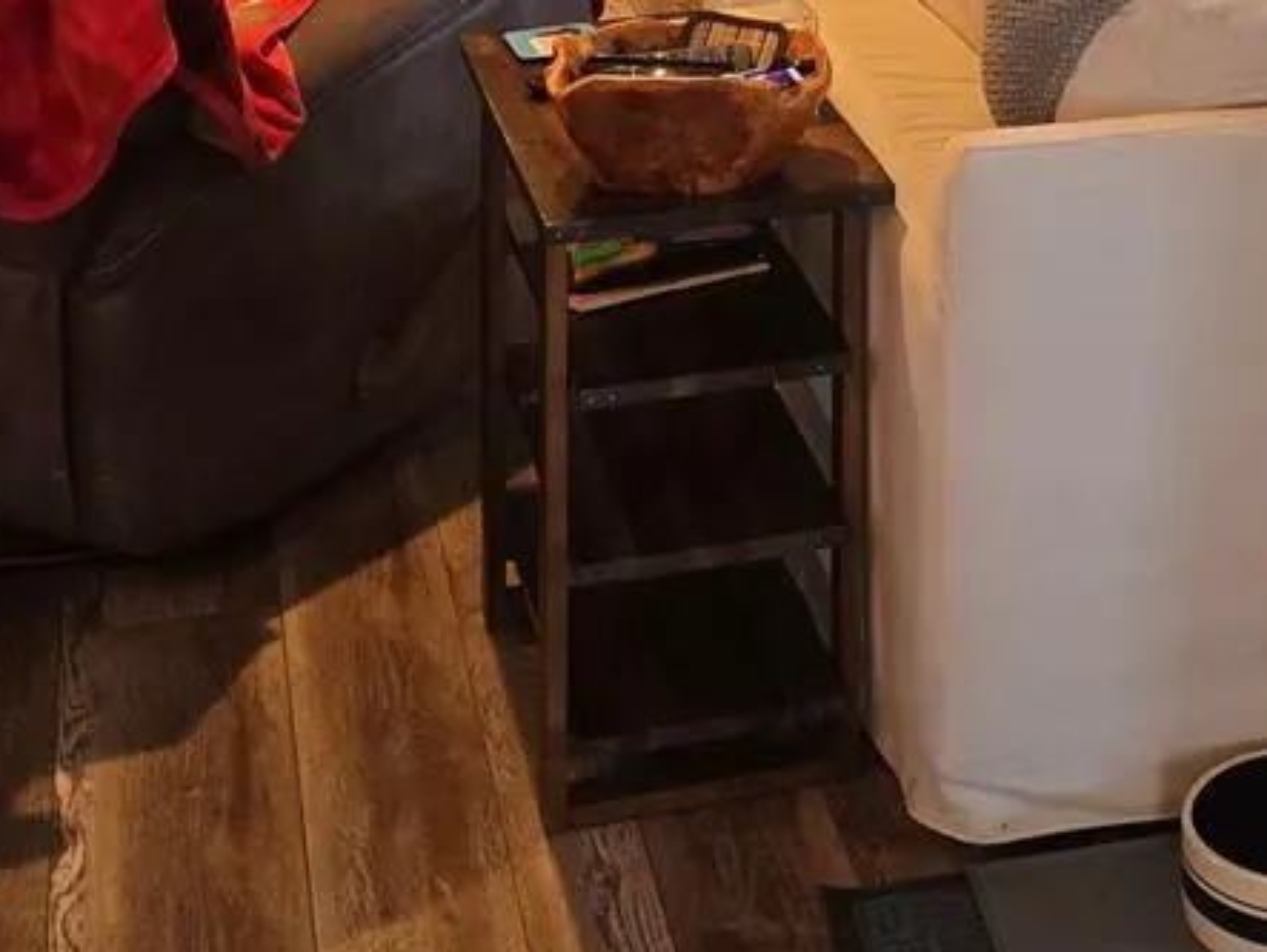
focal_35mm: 83
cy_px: -618
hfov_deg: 22.9
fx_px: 3040
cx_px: 1170
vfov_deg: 15.8
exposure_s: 1/120
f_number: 1.7
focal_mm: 6.3
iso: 320
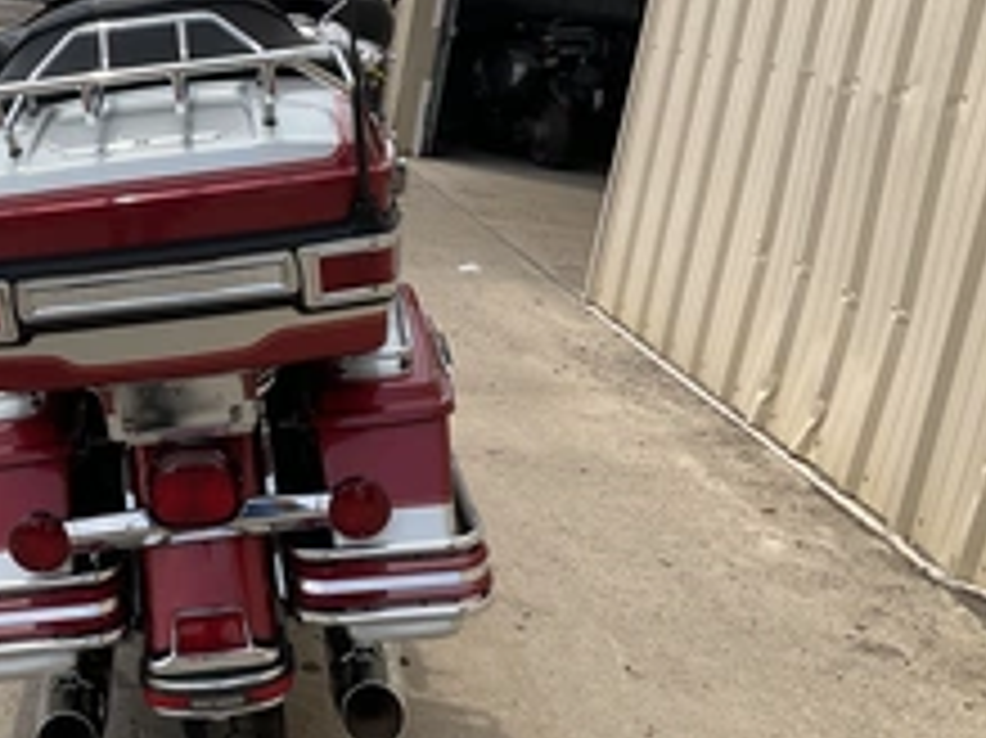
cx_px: 162
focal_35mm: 53
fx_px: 1509
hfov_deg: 34.8
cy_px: 382
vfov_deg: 27.5
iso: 25
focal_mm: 3
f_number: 1.8
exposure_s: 1/1626
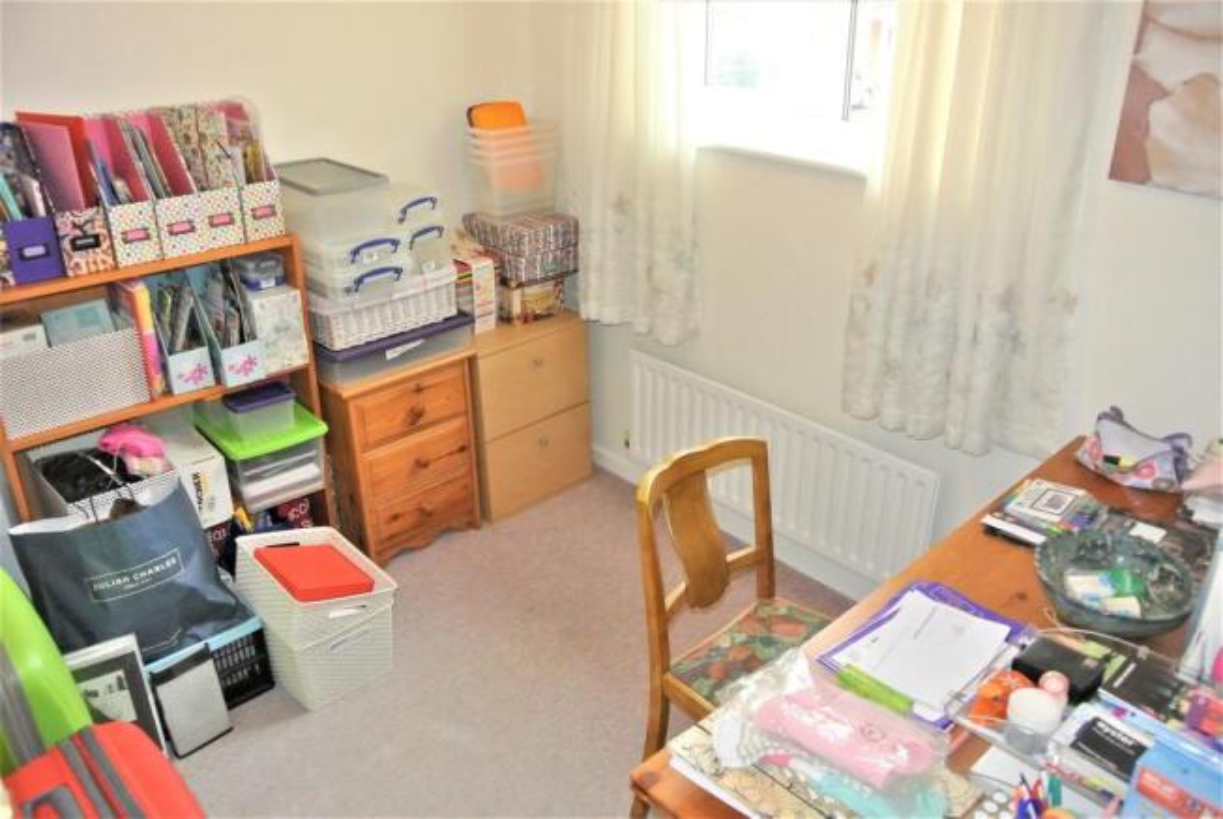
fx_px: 918
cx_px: 612
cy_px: 410
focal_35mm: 27
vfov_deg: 48.0
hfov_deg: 67.3
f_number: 3.5
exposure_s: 1/60
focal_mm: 10
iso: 900
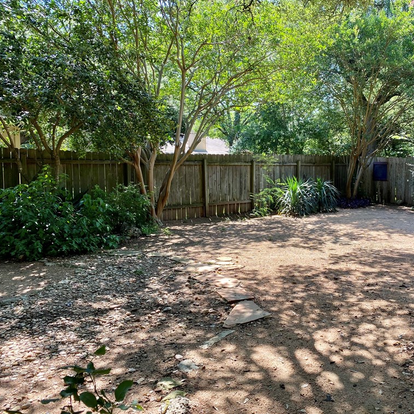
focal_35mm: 31
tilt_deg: -4.1
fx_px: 419
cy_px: 208
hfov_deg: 51.7
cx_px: 271
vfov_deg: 52.5
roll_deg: -0.5
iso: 32
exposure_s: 1/231
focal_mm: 4.25
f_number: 1.8
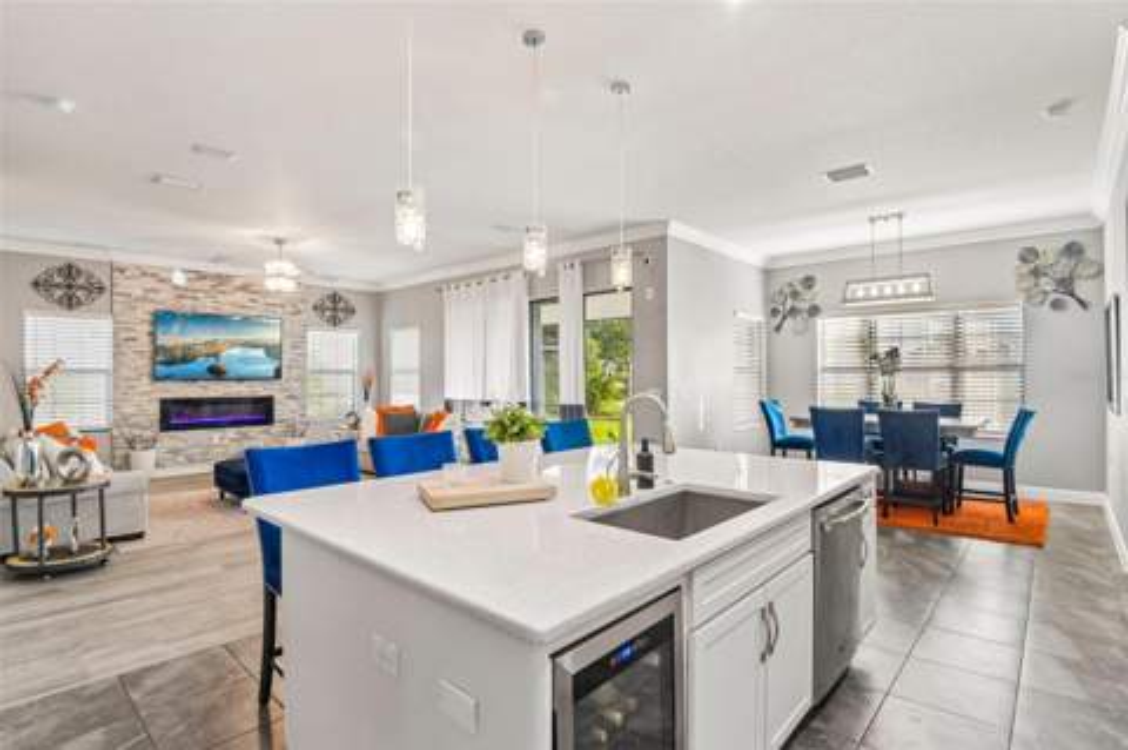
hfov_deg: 90.1
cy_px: 375
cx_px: 564
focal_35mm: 18
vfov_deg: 67.3
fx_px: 563
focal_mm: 18
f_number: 8
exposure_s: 1/30
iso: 400
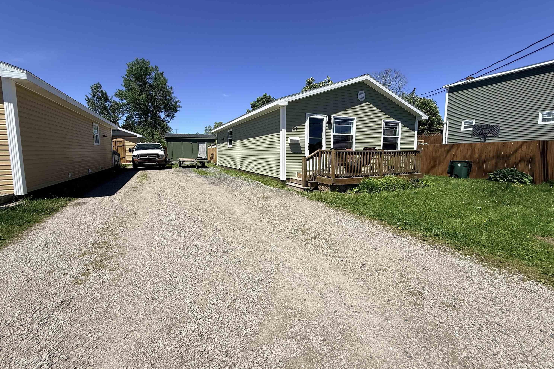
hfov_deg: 100.4
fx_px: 231
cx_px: 271
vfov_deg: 77.3
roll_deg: +0.3
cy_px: 175
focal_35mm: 15
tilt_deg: -5.5
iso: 50
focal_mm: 2.22
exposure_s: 1/2841
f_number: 2.2
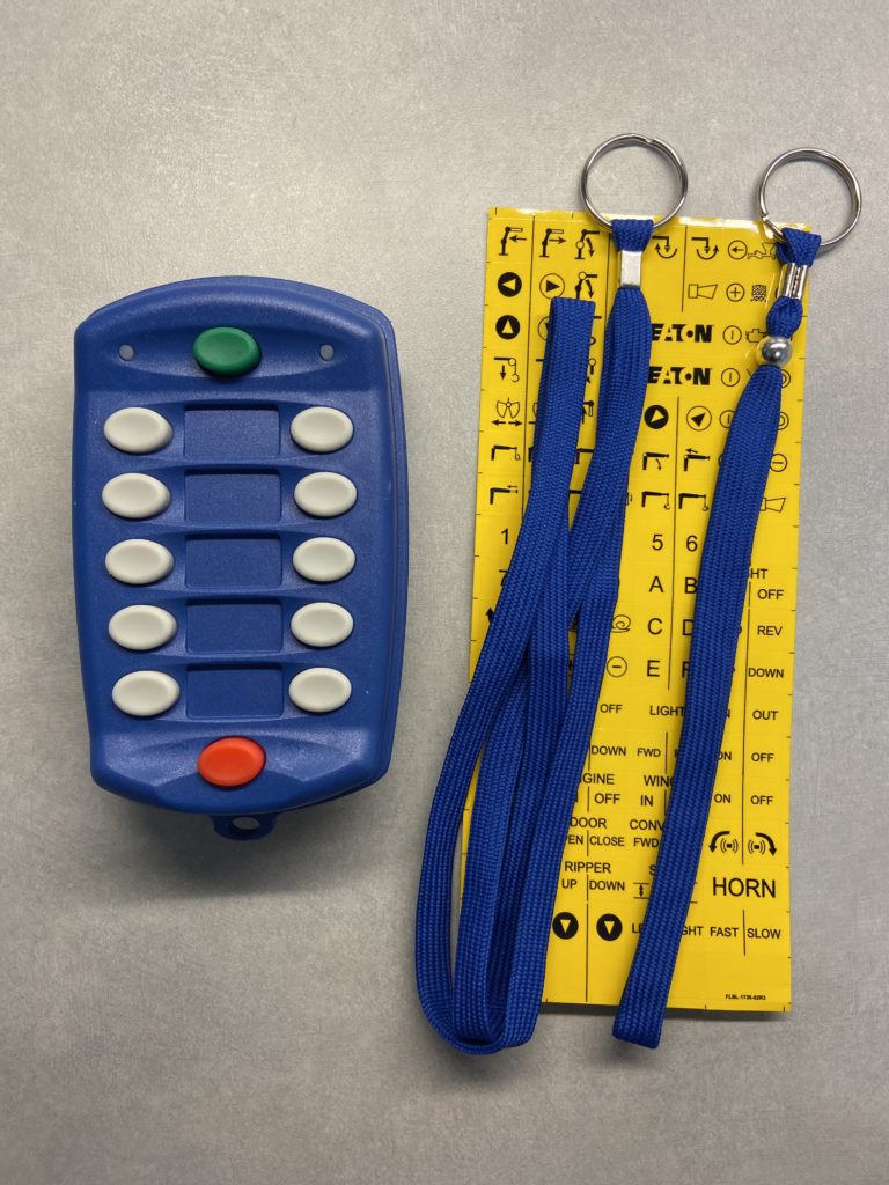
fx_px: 890
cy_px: 592
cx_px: 444
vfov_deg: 67.3
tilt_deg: -87.7
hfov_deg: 53.1
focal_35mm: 26
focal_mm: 4.25
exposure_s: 1/120
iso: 125
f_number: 1.8
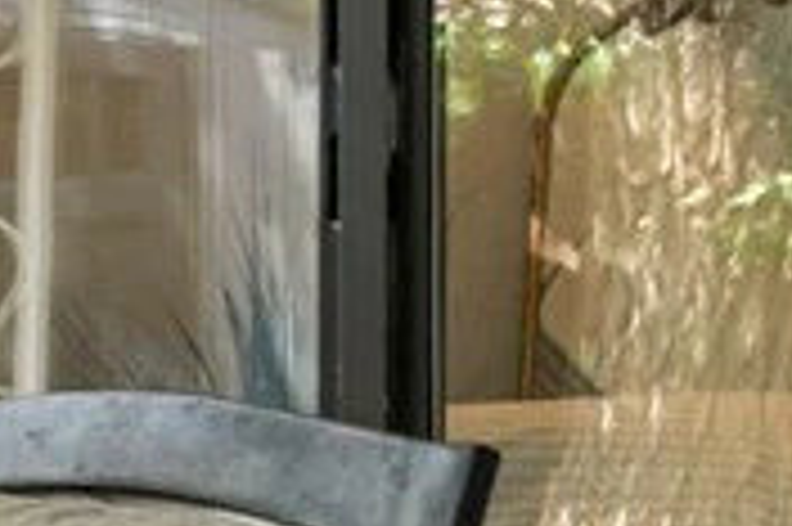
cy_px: 596
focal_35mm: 175
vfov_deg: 7.8
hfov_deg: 9.5
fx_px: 3846
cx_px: -1494
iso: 320
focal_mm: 30
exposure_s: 1/50
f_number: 8
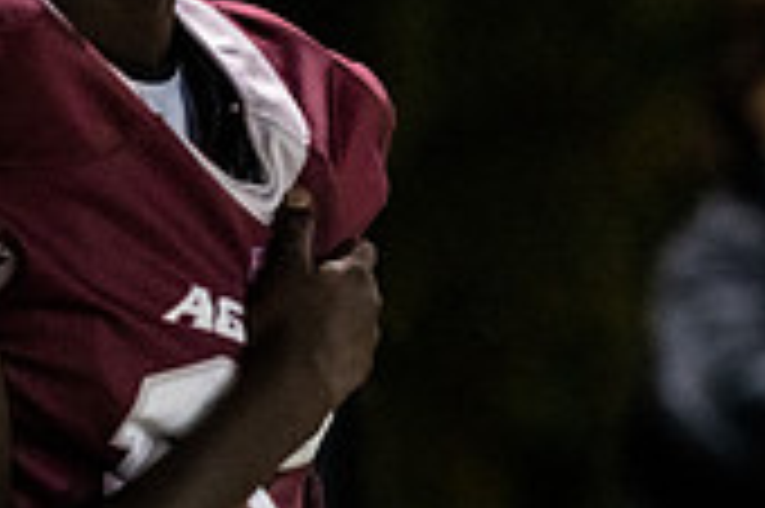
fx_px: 12525
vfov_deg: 2.3
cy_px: 461
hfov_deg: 3.5
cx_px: 1192
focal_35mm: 590
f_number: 2.8
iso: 8000
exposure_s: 1/320
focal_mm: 173
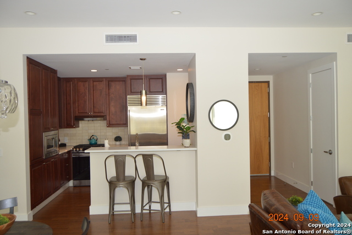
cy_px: 118
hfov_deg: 67.4
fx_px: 264
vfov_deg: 47.9
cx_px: 176
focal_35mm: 27
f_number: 4
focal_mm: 18
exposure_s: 1/100
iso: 400
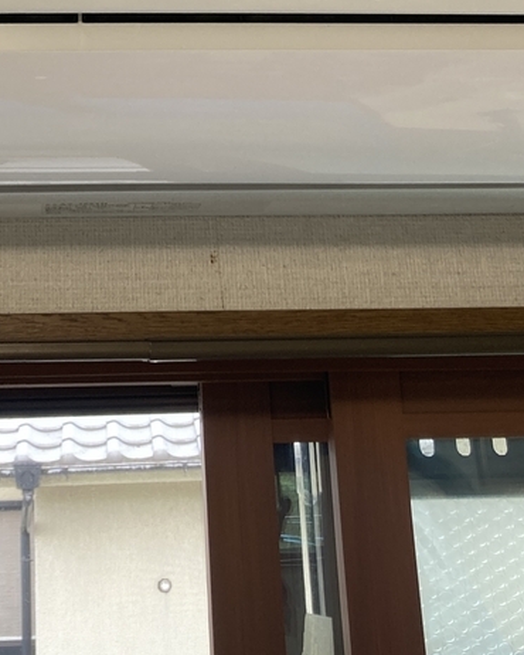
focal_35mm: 71
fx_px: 1375
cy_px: -82
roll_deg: +2.2
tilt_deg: +24.1
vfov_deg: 24.7
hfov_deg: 21.3
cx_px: 115
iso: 64
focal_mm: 3.99
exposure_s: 1/60
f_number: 1.8
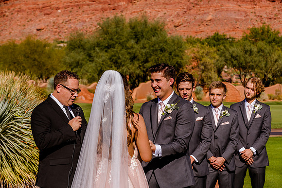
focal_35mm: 110
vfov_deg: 12.5
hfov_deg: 18.6
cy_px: 94
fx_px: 862
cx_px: 141
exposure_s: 1/800
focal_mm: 110
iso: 200
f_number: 9
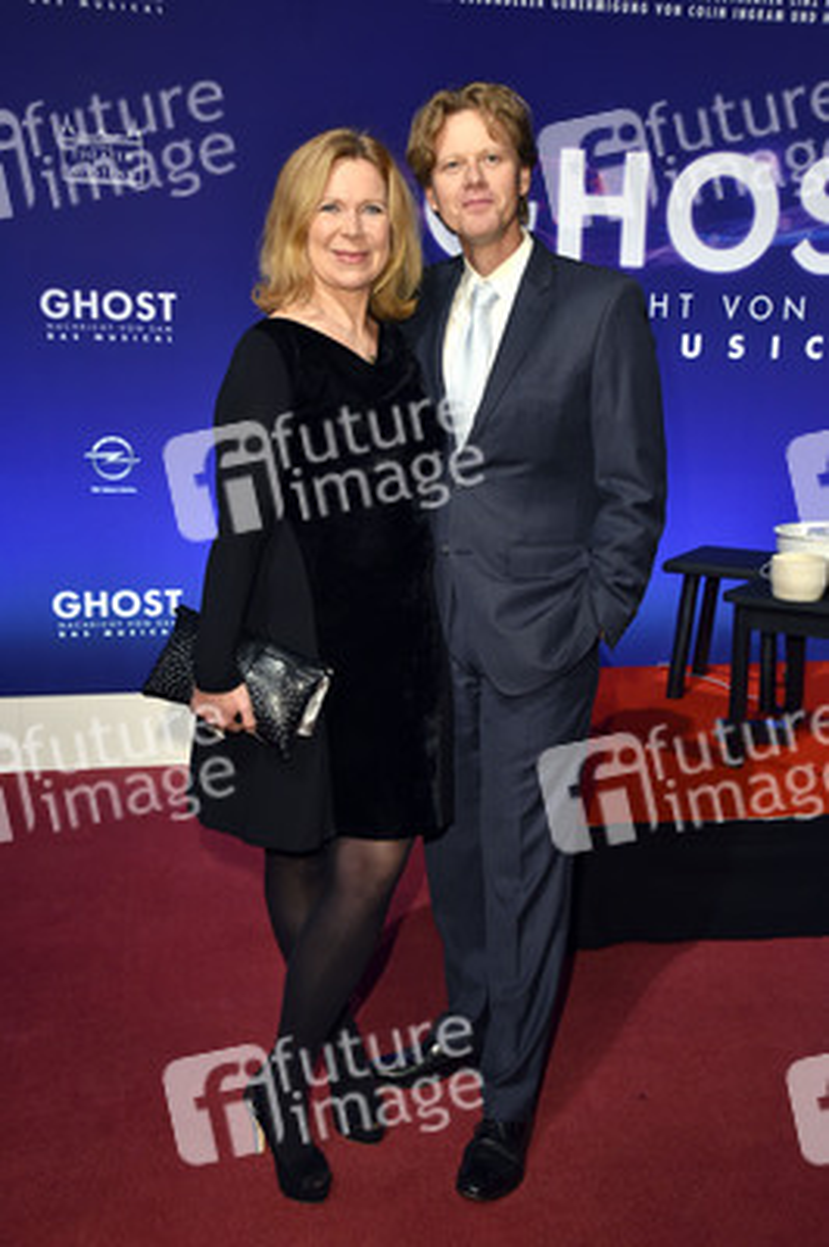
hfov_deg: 38.8
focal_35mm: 34
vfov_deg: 55.8
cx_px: 414
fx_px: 1176
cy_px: 624
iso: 800
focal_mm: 34
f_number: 6.3
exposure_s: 1/200
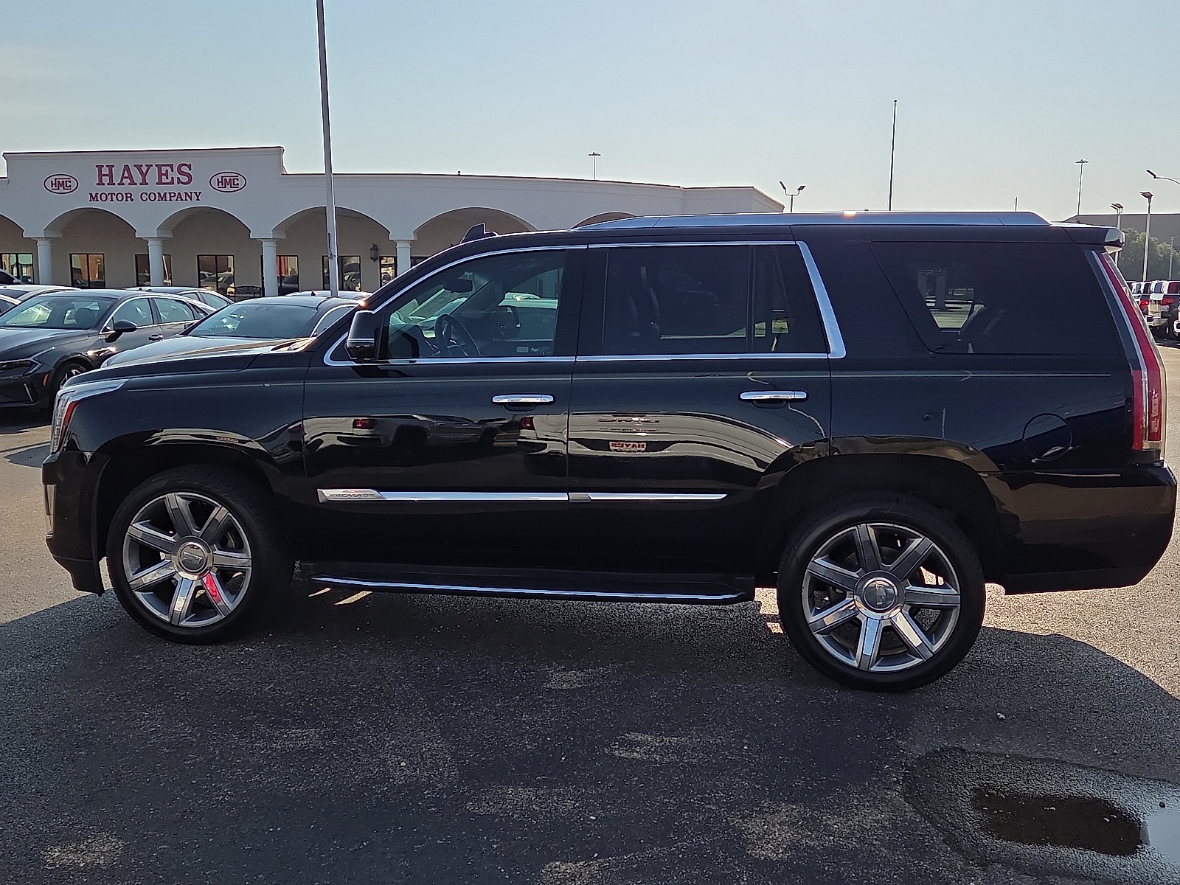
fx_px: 1159
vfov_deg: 41.8
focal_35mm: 34
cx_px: 590
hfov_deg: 54.0
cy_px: 442
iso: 25
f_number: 1.8
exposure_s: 1/3333
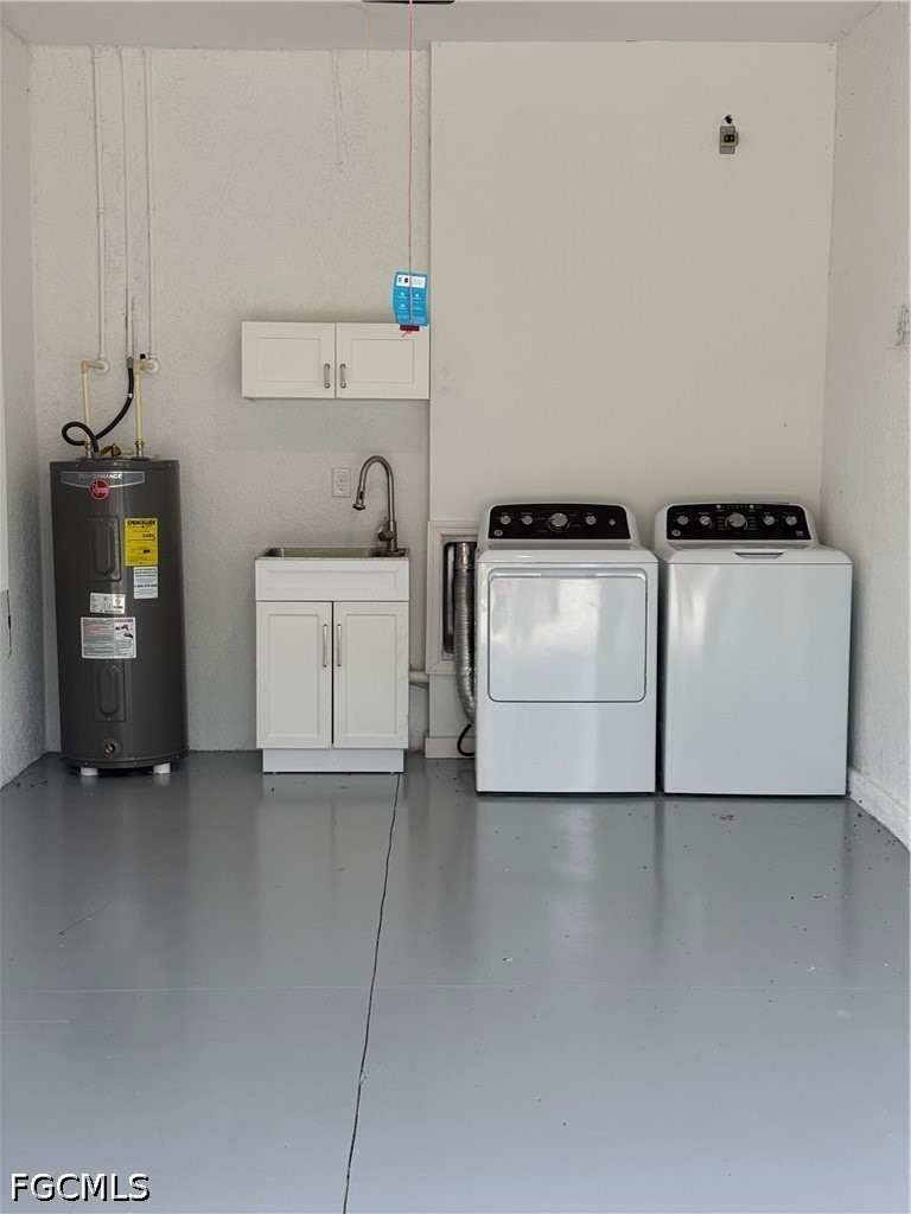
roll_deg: -0.3
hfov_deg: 30.3
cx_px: 456
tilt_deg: -4.9
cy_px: 607
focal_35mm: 48
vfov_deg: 39.7
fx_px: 1684
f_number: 1.78
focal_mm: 6.76
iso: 100
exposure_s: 1/131
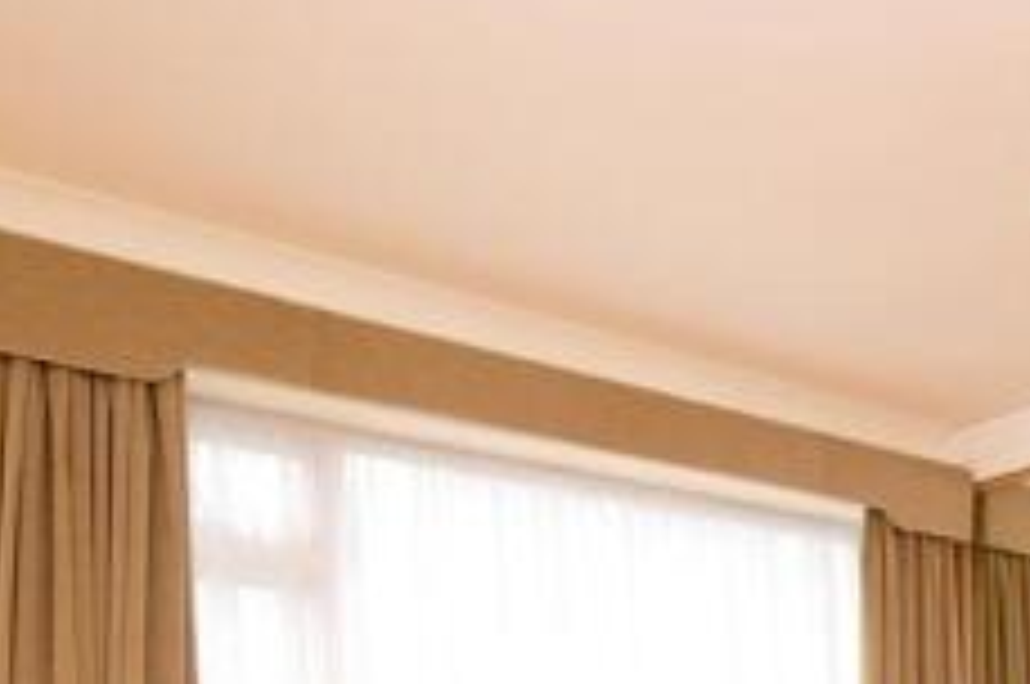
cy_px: 862
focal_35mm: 43
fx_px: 1229
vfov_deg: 26.8
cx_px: 814
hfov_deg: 43.5
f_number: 8
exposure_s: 1/13
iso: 400
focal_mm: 10
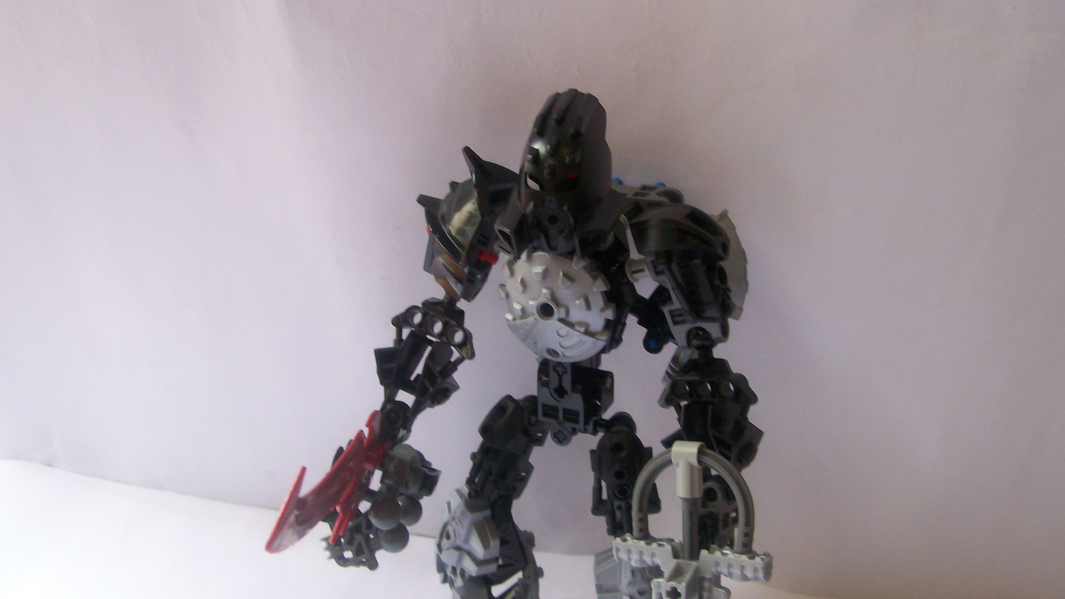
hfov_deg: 50.5
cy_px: 326
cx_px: 525
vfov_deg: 29.7
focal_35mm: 40
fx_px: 1130
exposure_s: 1/52.1
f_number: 2.7
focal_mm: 6
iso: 80
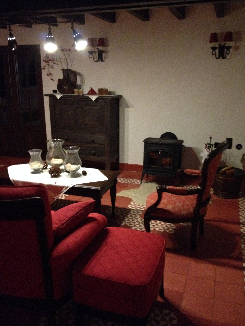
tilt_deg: -14.3
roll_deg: -0.2
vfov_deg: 52.6
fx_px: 330
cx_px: 122
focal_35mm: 35
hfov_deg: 40.7
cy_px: 163
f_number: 2.4
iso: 800
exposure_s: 1/17
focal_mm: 4.28
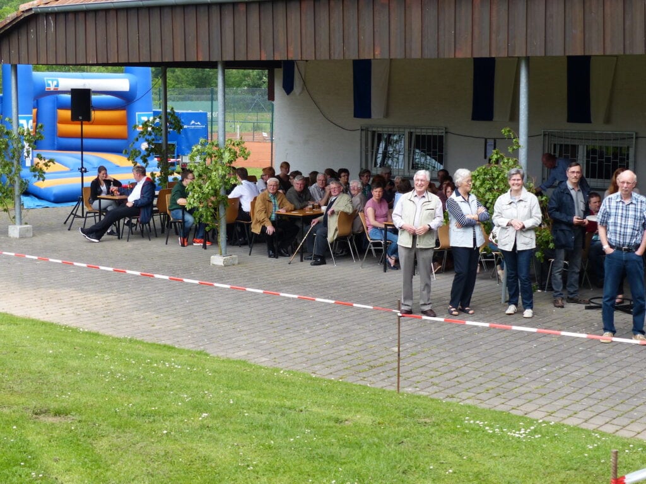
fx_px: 1138
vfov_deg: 24.0
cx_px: 323
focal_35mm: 61
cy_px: 242
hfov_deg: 31.7
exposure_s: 1/400
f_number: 4
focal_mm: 10.5
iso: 100
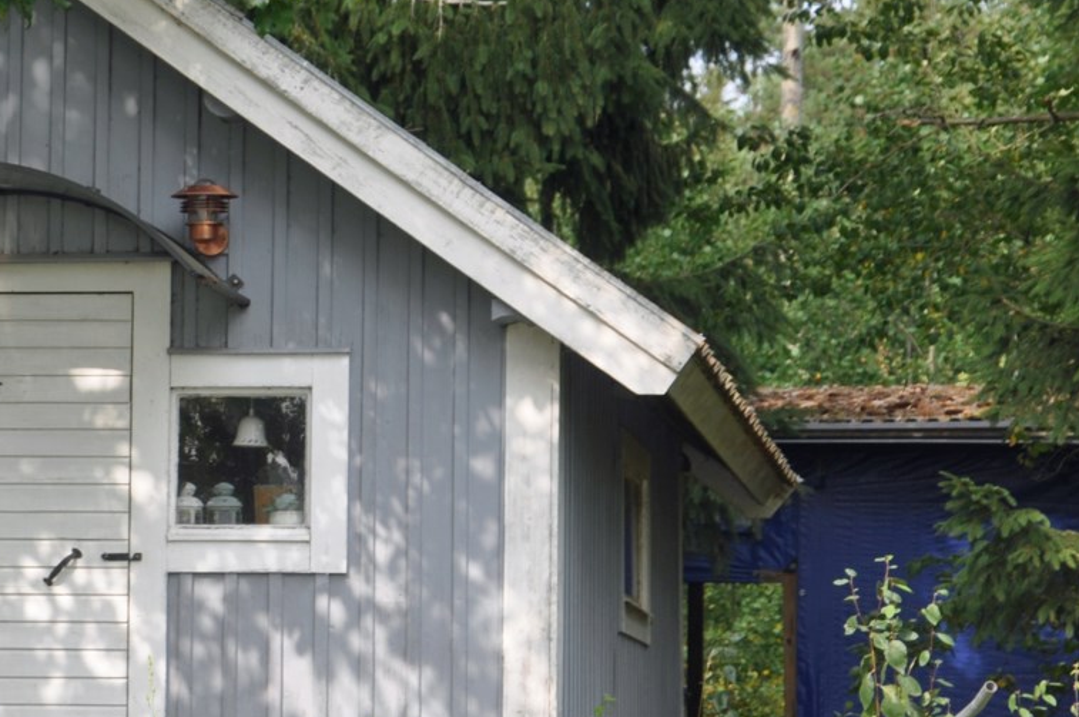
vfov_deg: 8.5
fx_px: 4820
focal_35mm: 161
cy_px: 385
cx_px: -73
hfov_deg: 12.6
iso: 200
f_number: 7.1
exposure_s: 1/200
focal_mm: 50
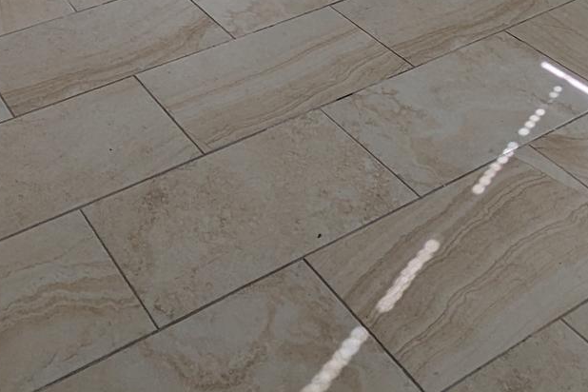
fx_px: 898
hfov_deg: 34.7
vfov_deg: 18.9
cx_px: 88
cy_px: -316
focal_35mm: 55
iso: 49
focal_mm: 2.35
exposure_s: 1/428
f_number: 2.2
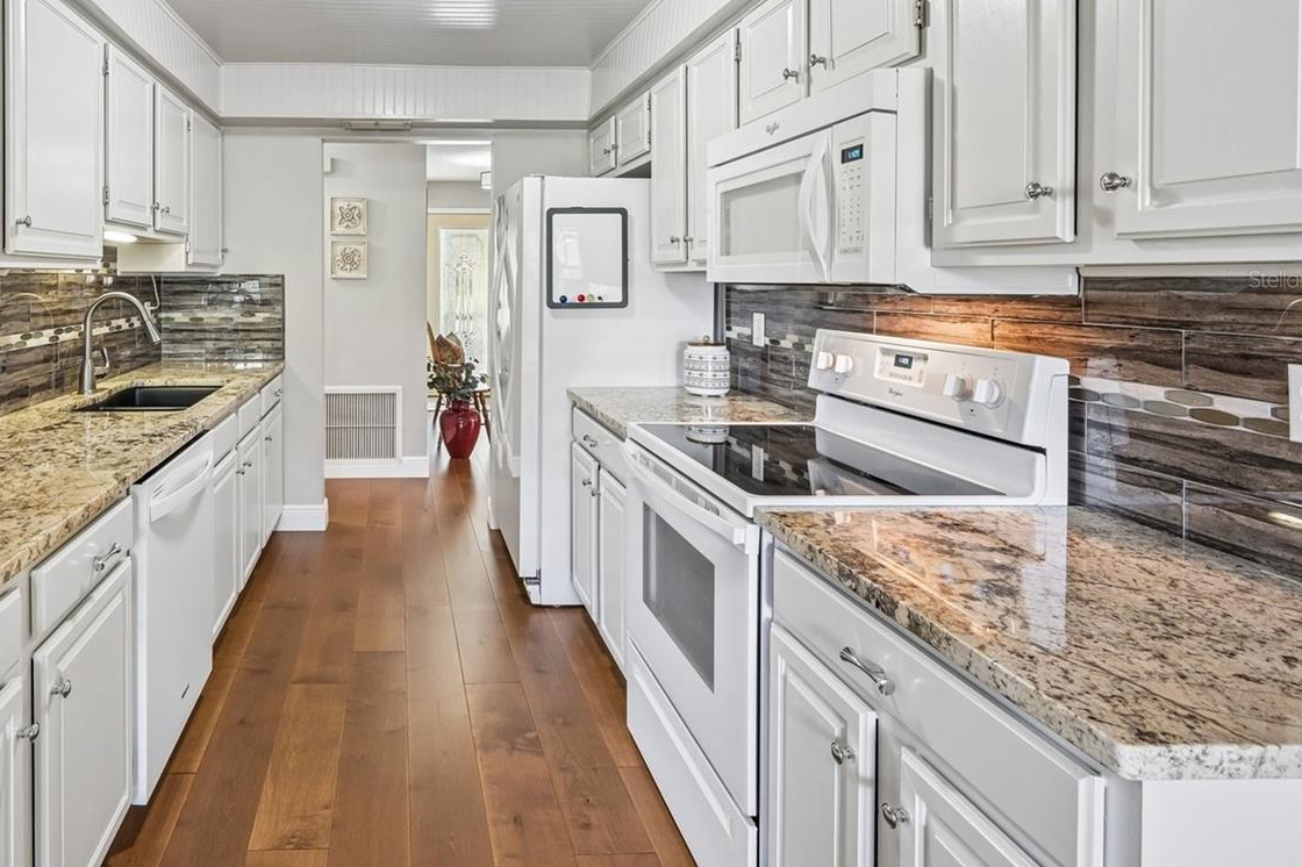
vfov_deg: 60.2
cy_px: 279
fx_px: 723
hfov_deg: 80.9
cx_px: 422
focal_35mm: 20
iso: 400
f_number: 8
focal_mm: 14
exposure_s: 1/13
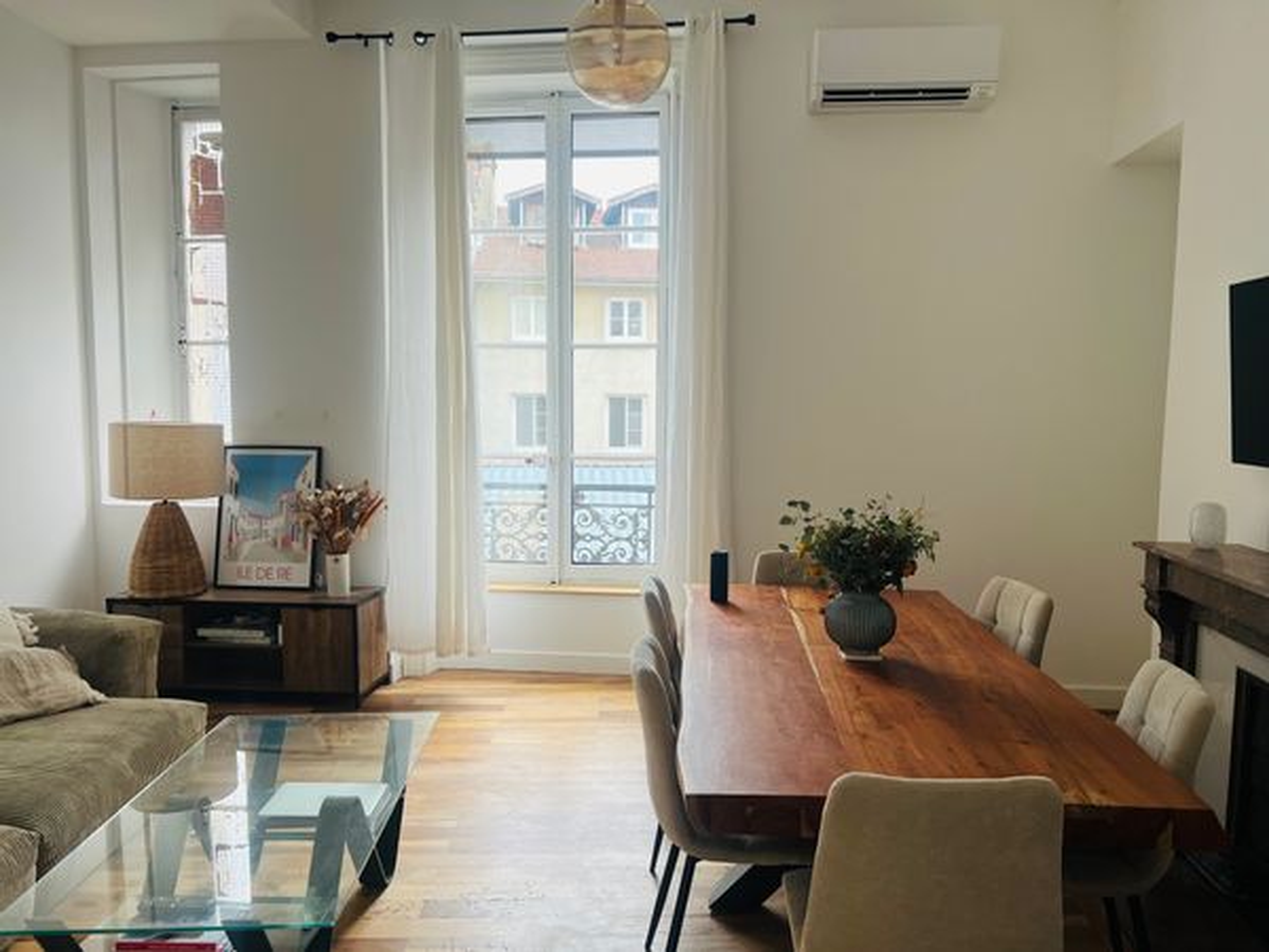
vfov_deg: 53.1
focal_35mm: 26
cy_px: 476
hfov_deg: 67.3
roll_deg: -0.4
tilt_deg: -5.5
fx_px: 953
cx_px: 634
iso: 100
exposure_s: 1/121
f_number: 1.5
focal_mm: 5.7
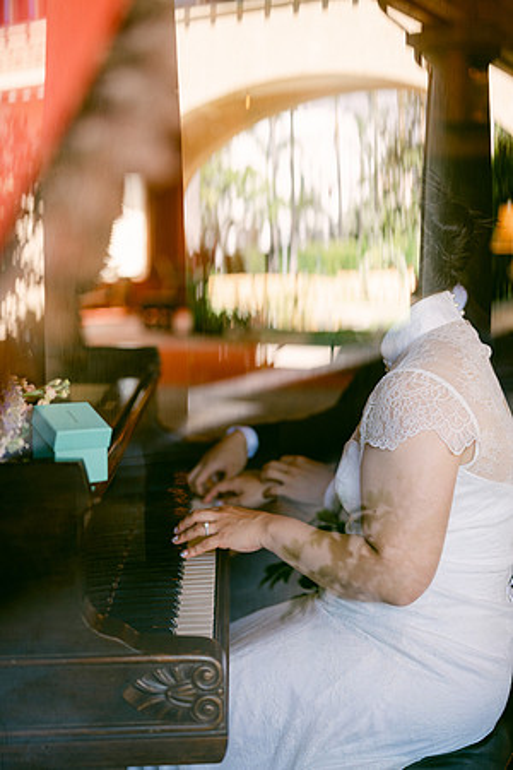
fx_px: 1069
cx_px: 256
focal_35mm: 50
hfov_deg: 27.0
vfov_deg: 39.6
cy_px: 385
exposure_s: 1/125
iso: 180
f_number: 1.8
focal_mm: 50
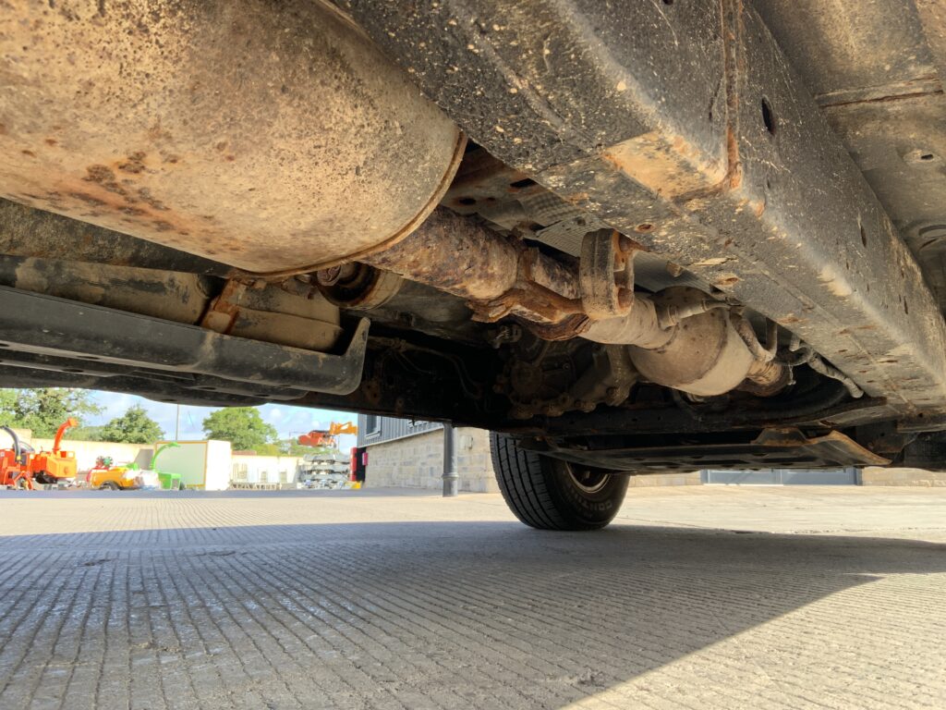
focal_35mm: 29
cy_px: 355
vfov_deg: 48.2
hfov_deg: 61.7
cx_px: 473
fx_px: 793
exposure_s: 1/198
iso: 16
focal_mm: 3
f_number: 1.8
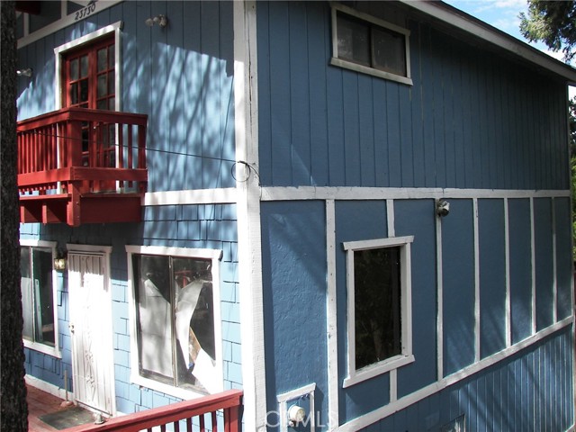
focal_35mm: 36
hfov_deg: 51.4
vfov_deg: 39.7
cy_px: 216
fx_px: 599
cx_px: 288
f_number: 2.8
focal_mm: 6
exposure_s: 1/320
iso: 50
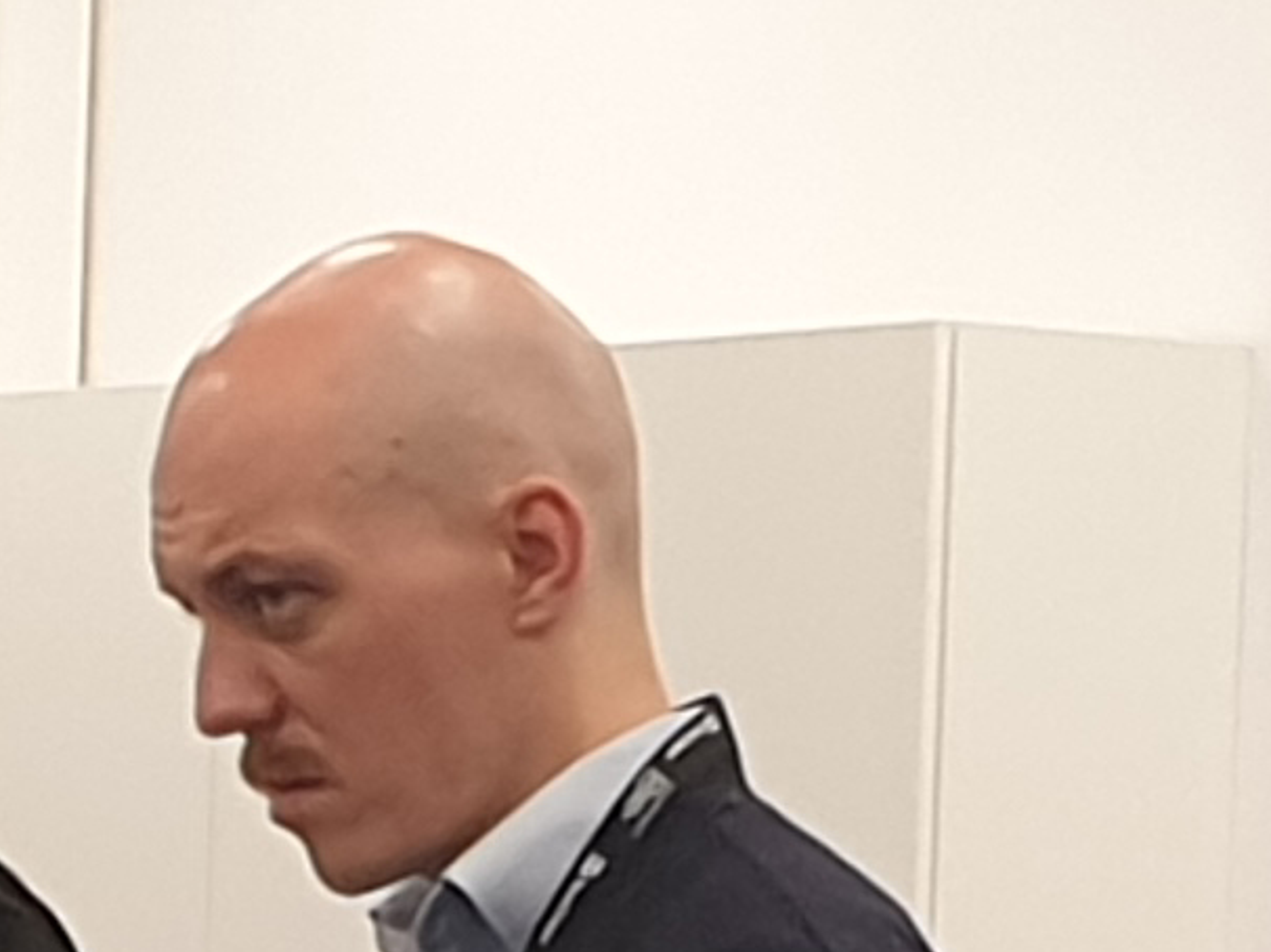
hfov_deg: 11.4
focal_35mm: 173
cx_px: 721
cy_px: 1870
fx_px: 6350
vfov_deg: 8.2
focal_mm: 4.3
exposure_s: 1/50
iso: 125
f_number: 2.4
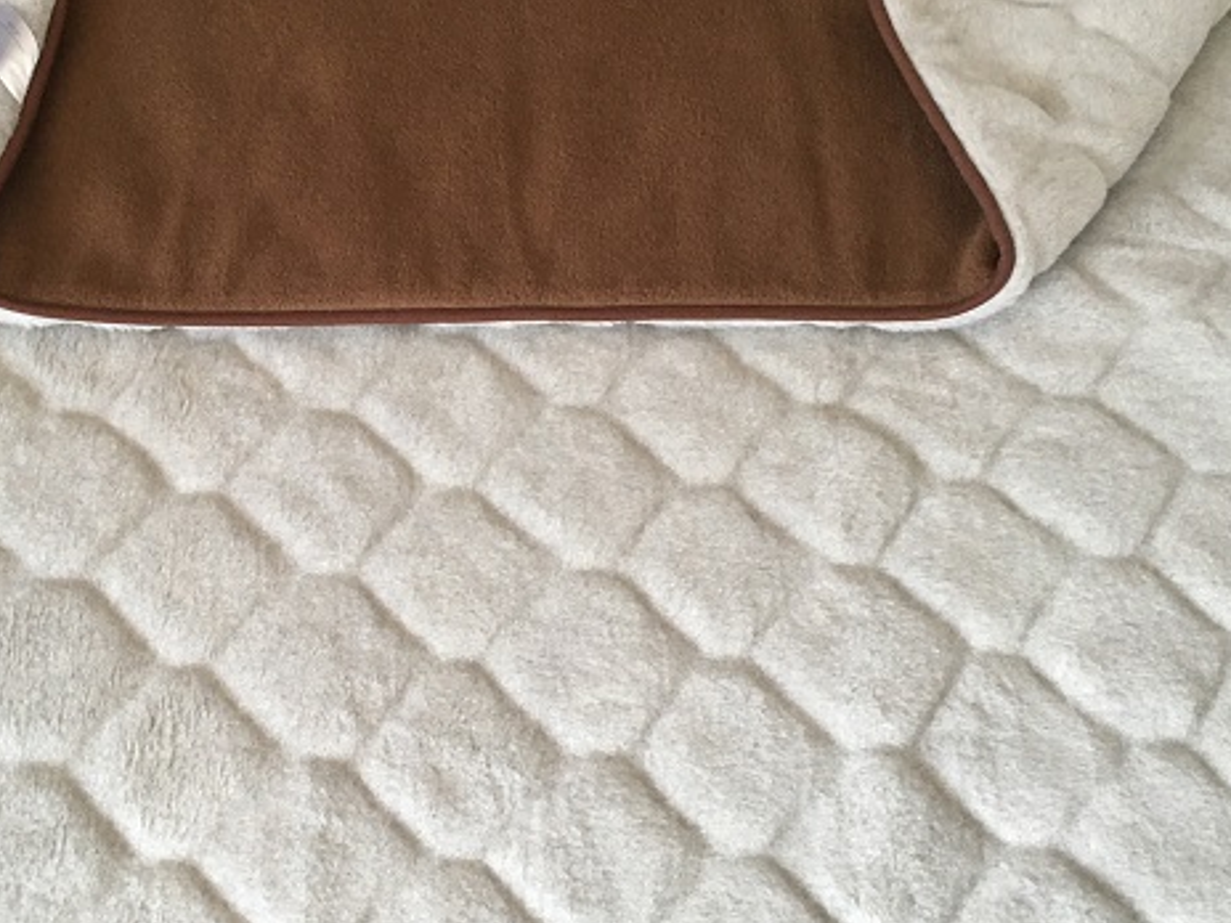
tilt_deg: -58.3
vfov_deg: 29.1
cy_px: 451
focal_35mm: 50
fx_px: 1778
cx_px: 493
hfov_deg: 38.0
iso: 125
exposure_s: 1/33
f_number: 2.2
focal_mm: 4.15
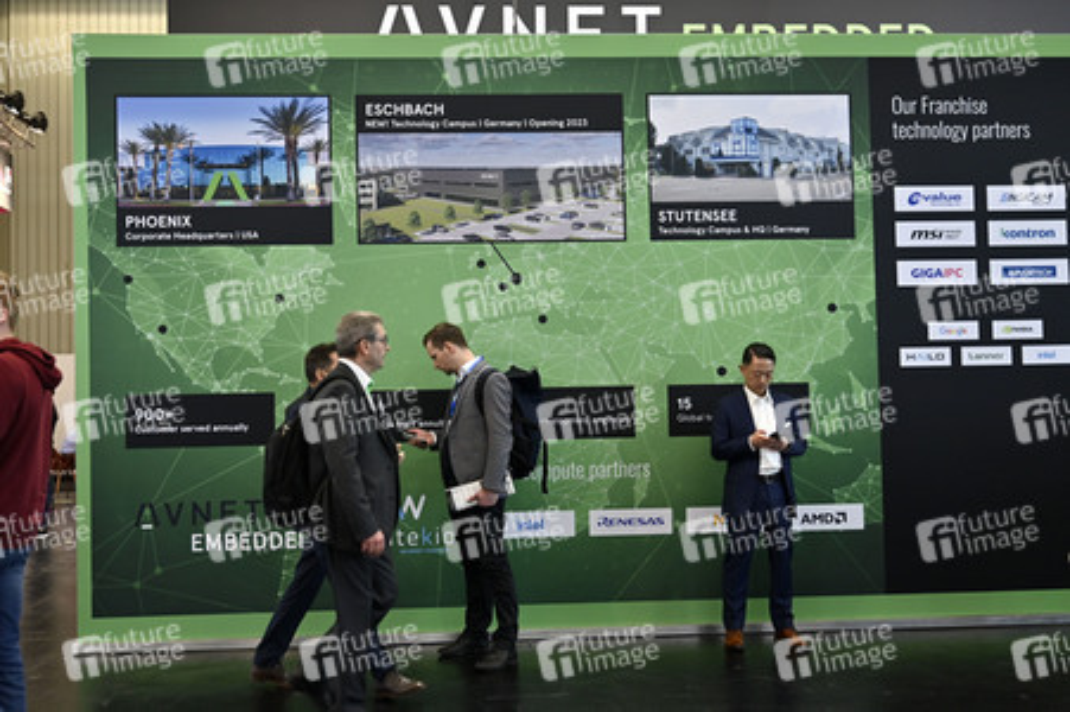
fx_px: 1010
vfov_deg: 38.8
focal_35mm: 34
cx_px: 535
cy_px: 356
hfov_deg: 55.8
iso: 640
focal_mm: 34
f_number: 2.8
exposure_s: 1/250
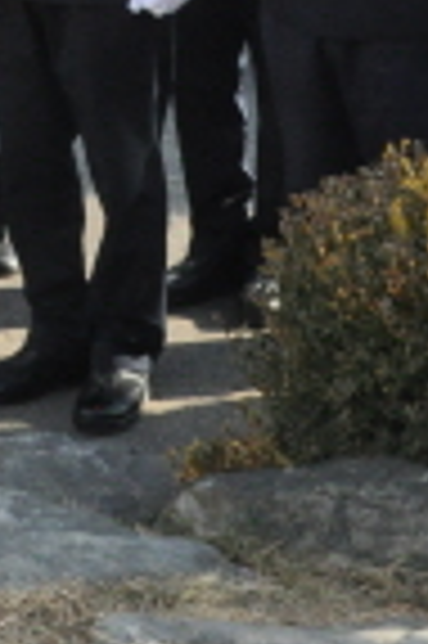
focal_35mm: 150
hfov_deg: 9.0
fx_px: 2681
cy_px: -277
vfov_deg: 13.1
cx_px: -90
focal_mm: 22
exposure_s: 1/200
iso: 1250
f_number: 20
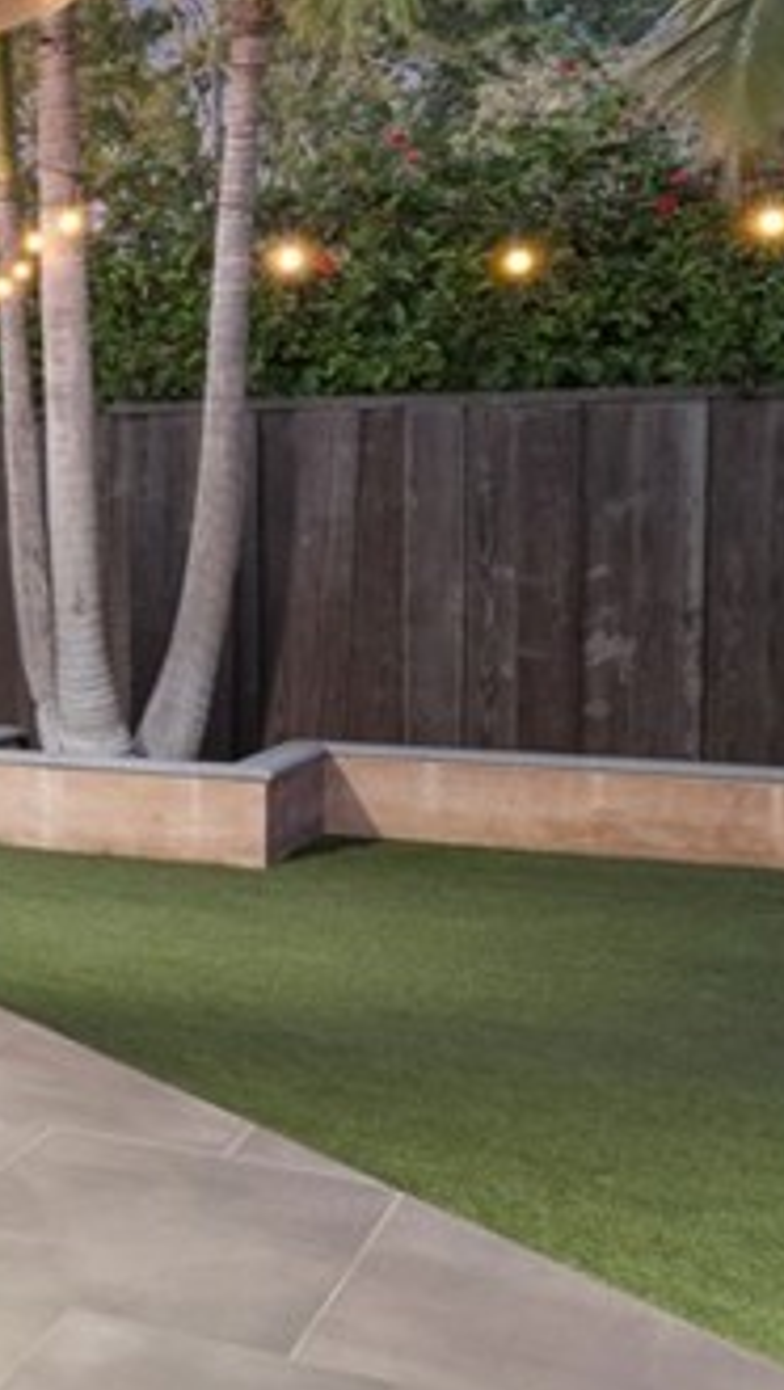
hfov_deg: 13.0
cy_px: 518
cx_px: -1336
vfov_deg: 39.6
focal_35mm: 52
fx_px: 1919
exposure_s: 1/5
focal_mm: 16
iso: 400
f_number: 9
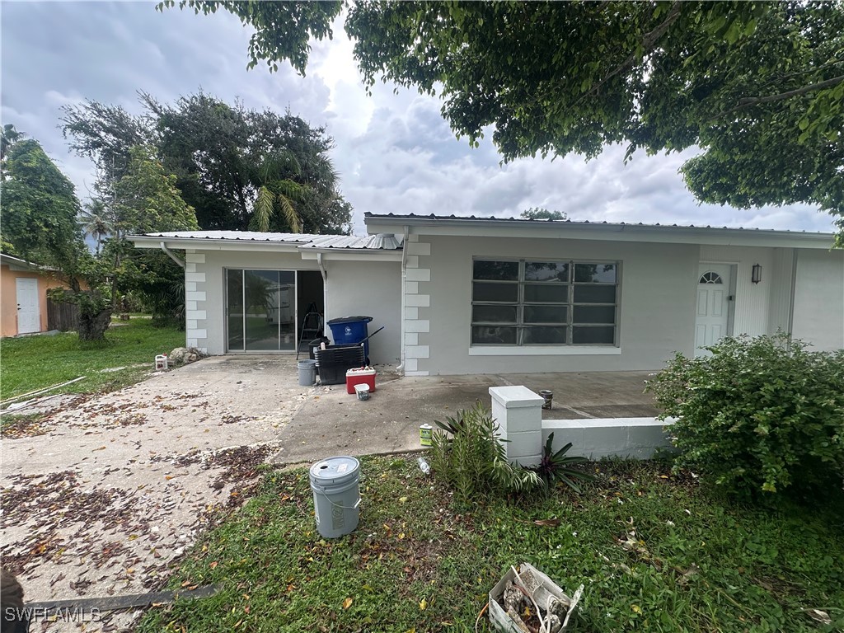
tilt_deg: -2.6
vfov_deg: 85.7
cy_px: 316
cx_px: 422
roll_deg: -0.7
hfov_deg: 102.1
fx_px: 341
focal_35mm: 14
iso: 40
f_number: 2.2
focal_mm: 2.22
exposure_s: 1/195
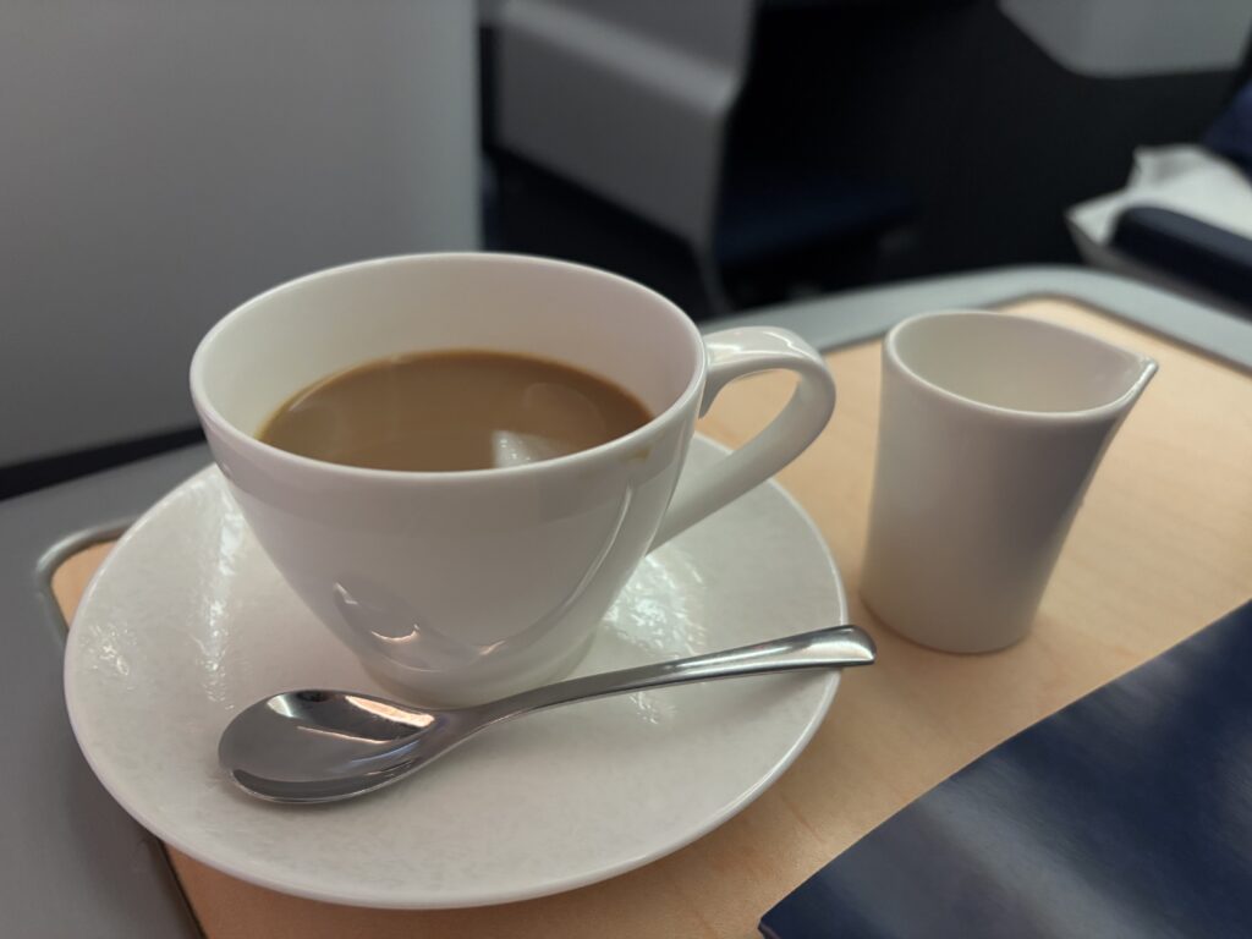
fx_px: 940
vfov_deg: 53.1
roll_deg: -3.0
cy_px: 470
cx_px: 626
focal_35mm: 26
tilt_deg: -33.4
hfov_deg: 67.3
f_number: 1.6
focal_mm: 5.96
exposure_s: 1/28
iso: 640
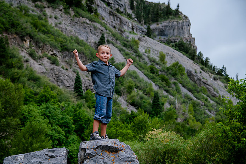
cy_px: 77
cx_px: 116
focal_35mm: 65
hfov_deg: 30.8
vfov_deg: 20.7
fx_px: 447
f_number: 5
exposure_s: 1/250
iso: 400
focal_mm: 62
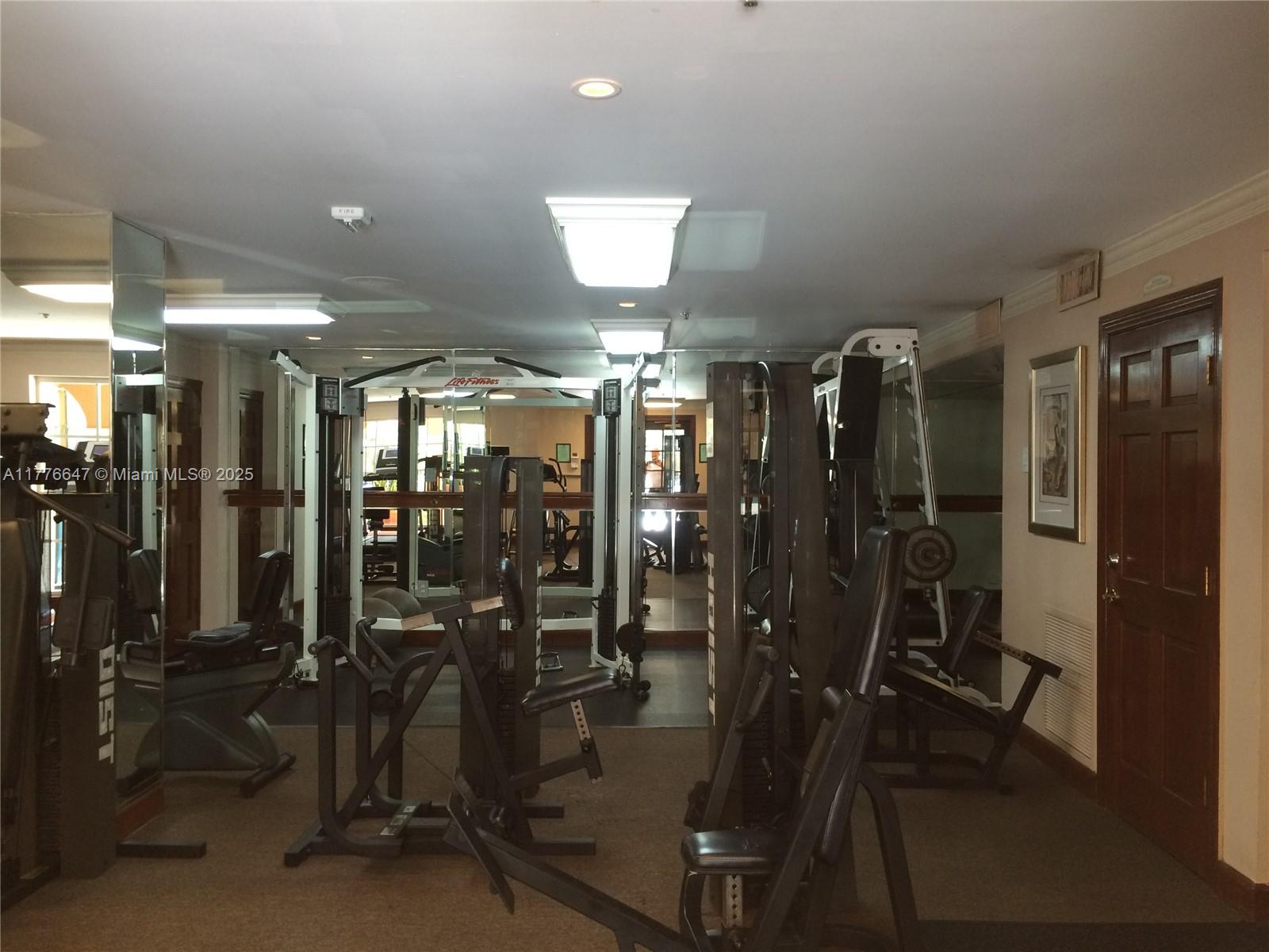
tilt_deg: -1.2
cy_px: 476
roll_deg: +0.5
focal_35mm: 29
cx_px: 634
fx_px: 1063
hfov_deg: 61.7
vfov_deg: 48.2
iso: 125
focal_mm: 4.15
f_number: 2.2
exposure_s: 1/30
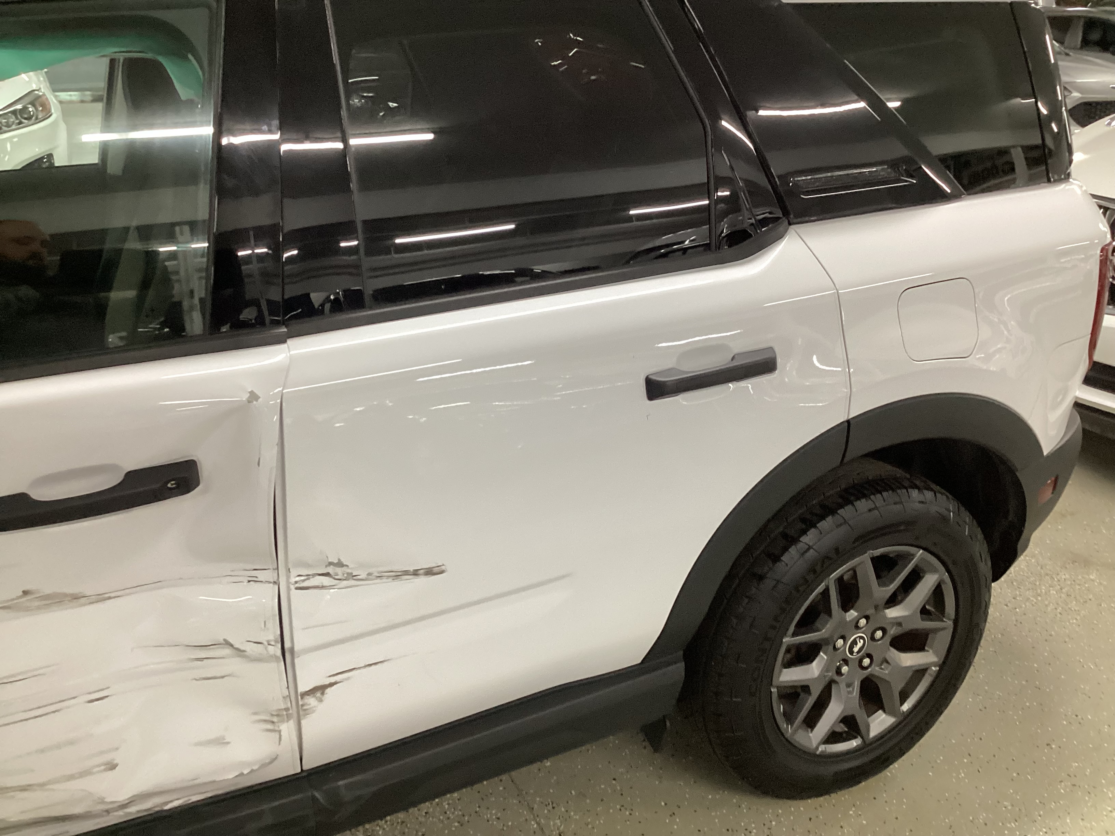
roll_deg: -1.0
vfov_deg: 45.4
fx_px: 999
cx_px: 558
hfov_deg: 58.4
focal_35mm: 31
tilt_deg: -23.4
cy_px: 418
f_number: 2.4
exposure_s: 1/50
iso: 200
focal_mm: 3.3
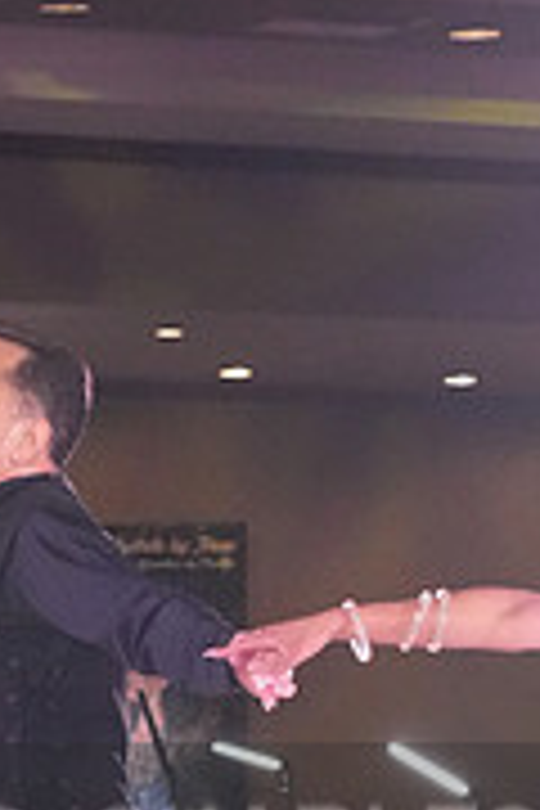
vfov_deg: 7.2
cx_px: 367
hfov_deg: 4.8
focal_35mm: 284
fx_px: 6390
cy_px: 896
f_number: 5
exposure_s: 1/400
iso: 6400
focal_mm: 59
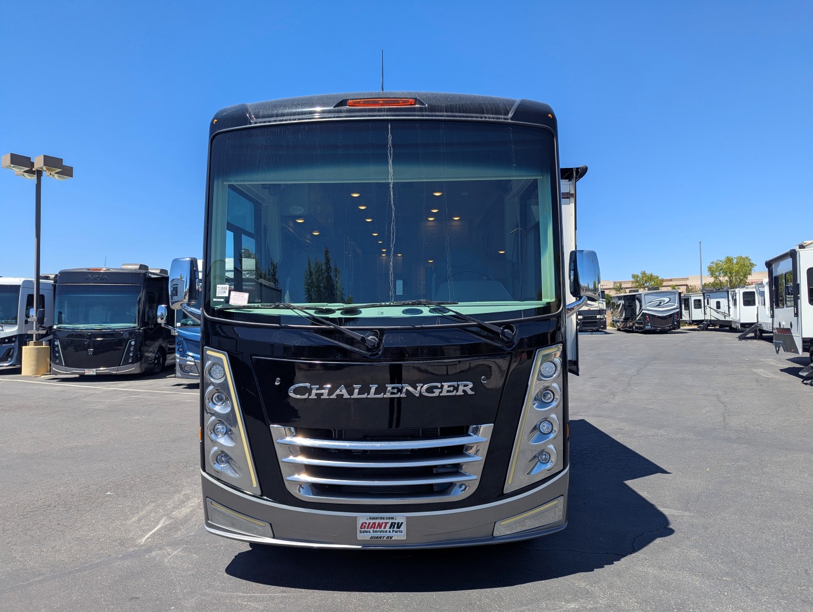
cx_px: 406
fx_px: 564
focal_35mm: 24
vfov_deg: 56.9
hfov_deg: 71.5
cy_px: 306
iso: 41
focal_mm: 6.81
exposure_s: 1/1316
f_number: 1.85
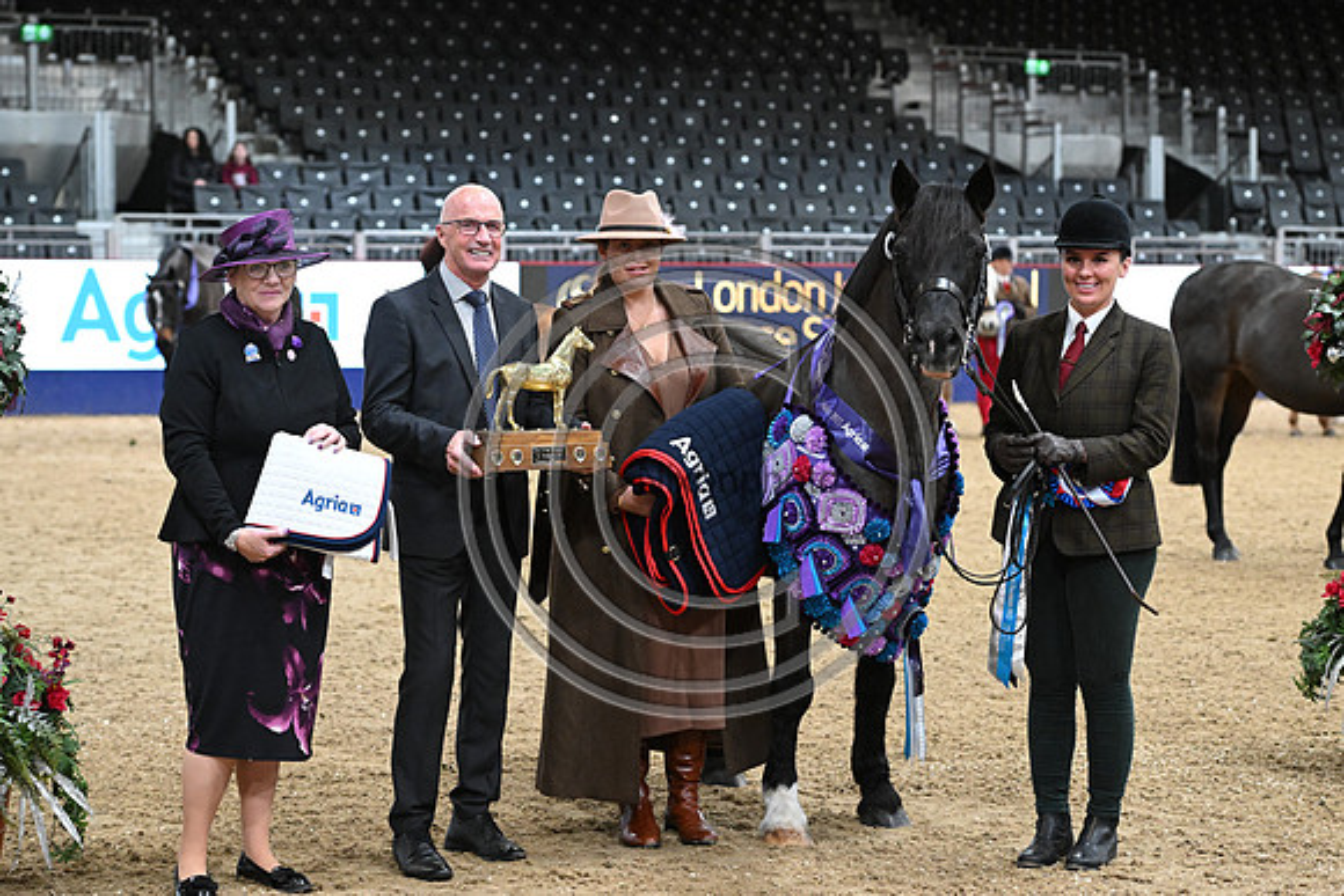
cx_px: 672
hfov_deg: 22.1
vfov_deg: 14.9
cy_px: 448
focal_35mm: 92
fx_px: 3435
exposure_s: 1/500
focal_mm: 92
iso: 6400
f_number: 4.5
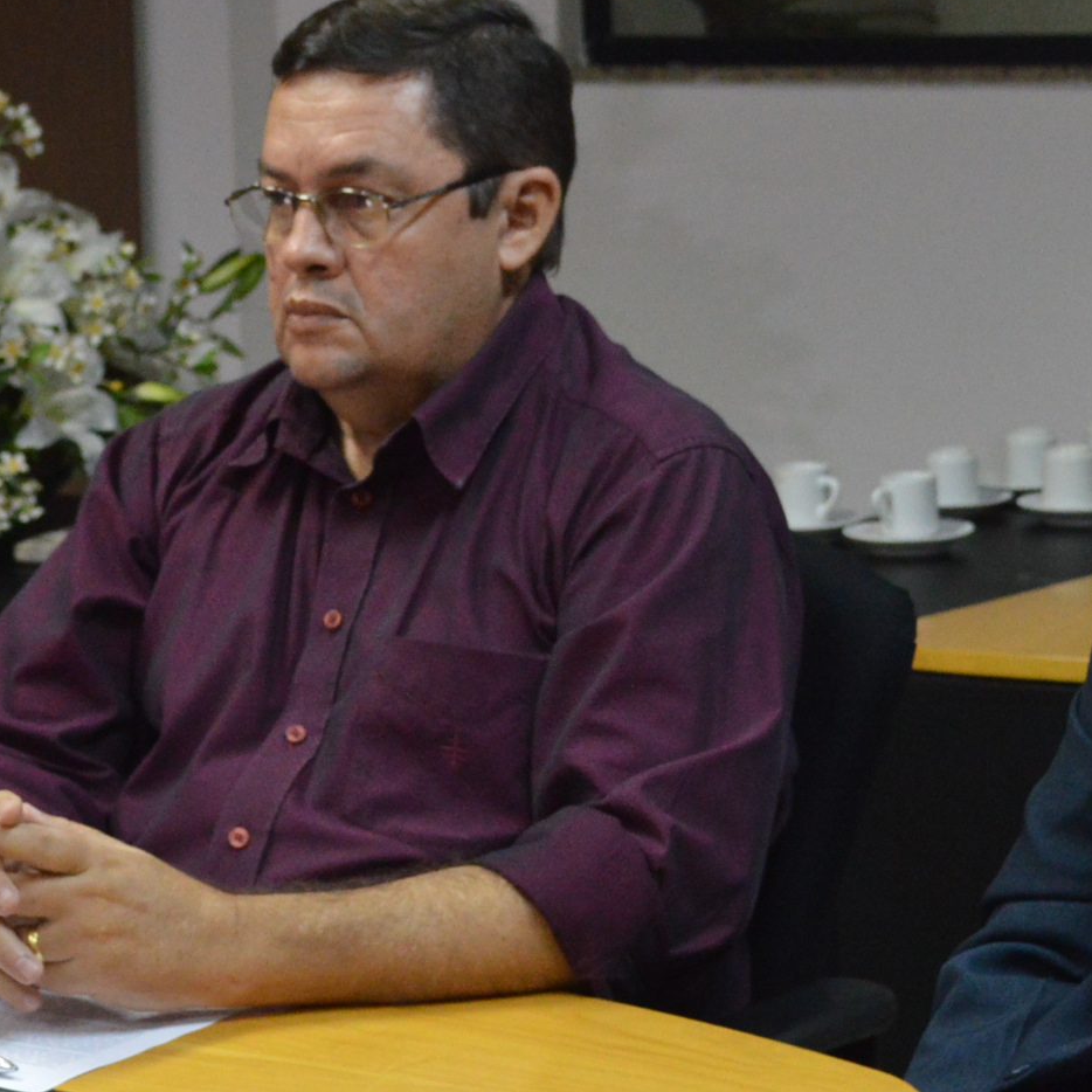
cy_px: 485
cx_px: 276
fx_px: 4390
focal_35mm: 123
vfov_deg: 14.2
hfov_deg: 14.1
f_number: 4.5
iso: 1800
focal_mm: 30
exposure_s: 1/60
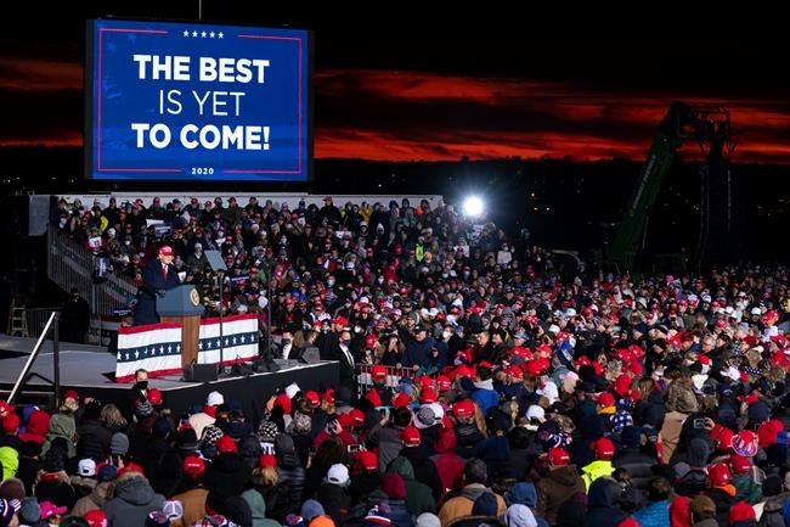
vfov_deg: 13.8
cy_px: 264
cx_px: 395
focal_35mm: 99
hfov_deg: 20.6
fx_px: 2172
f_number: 7.1
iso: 1250
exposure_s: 1/400
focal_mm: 99
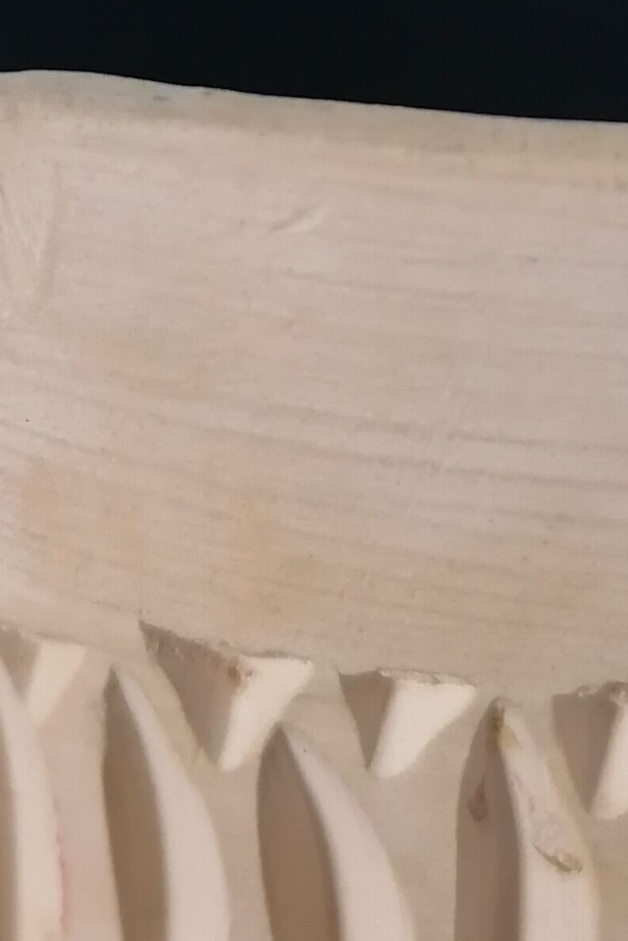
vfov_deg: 21.0
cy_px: 7
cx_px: 175
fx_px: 2459
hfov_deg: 14.5
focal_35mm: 94
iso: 500
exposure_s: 1/25
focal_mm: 4.75
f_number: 1.8
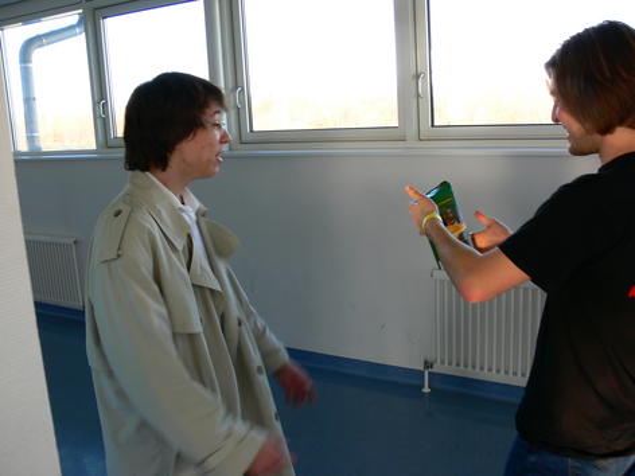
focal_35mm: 35
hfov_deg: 52.6
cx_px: 318
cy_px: 238
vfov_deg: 40.7
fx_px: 642
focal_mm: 7.4
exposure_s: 1/50
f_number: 3.6
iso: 80
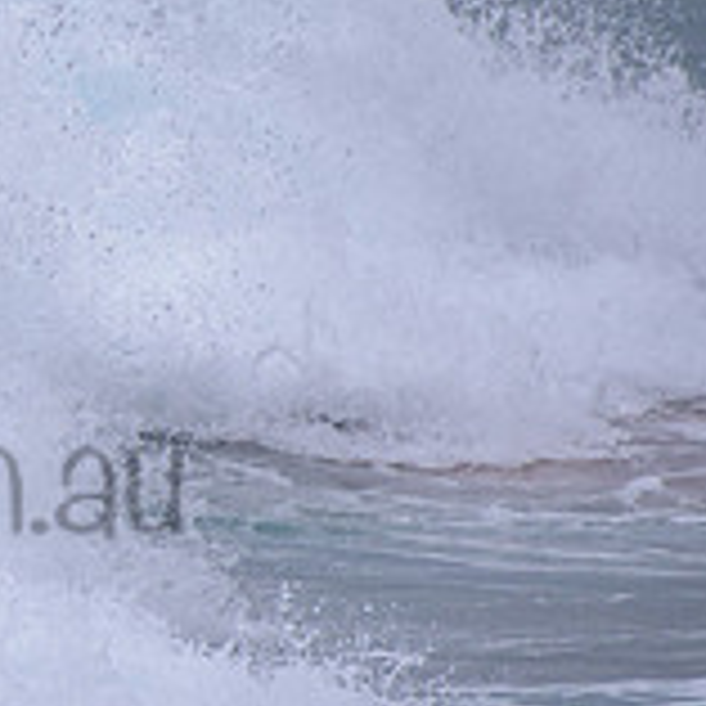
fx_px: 44326
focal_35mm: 1921
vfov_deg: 0.9
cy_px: 233
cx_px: -372
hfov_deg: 0.9
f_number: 5.6
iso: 180
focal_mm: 500
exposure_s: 1/2000
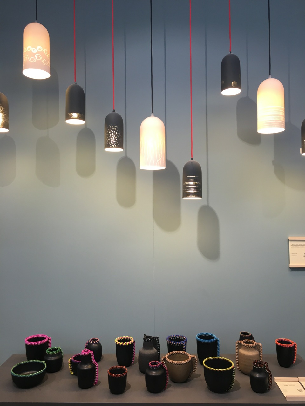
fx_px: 341
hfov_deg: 48.2
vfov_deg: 61.7
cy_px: 203
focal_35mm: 29
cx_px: 152
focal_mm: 4.15
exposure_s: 1/33
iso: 25
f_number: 2.2
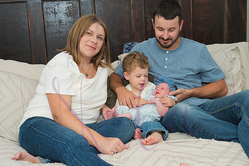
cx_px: 124
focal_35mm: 46
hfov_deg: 42.7
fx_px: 318
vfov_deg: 29.3
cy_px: 83
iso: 800
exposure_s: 1/320
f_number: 14
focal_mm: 46
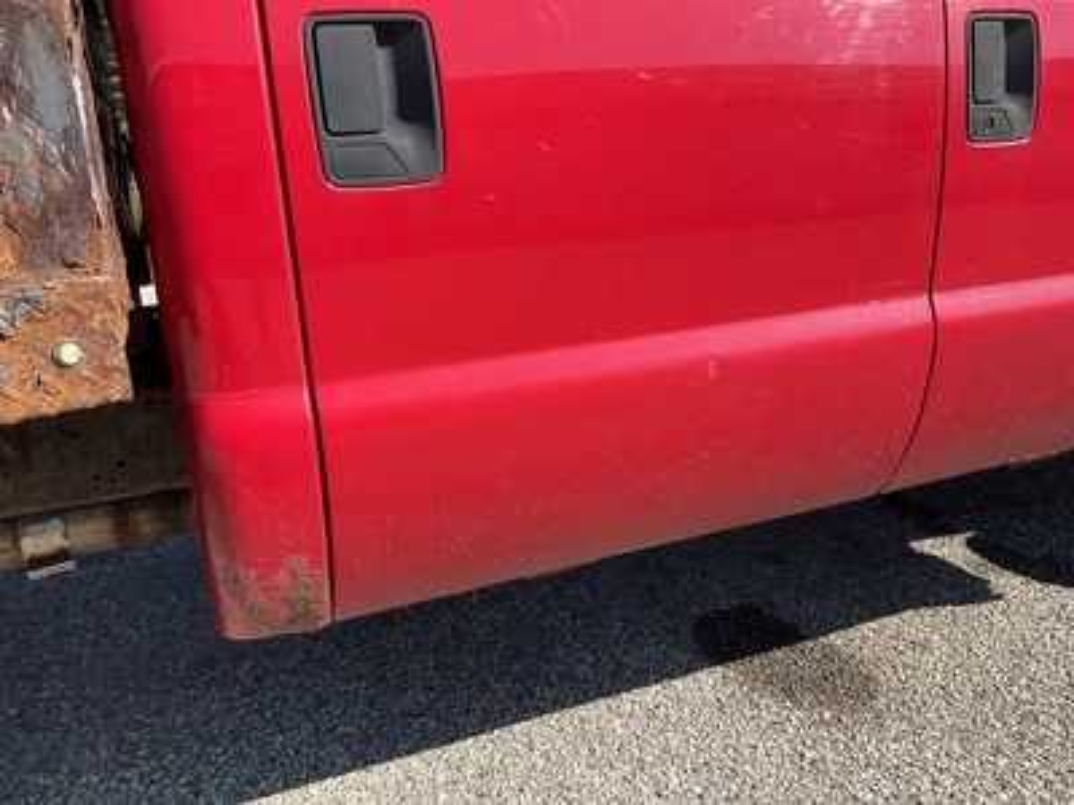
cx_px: 537
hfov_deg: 61.7
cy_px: 402
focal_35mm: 29
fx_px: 900
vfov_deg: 48.2
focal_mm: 3
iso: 25
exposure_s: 1/650
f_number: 1.8
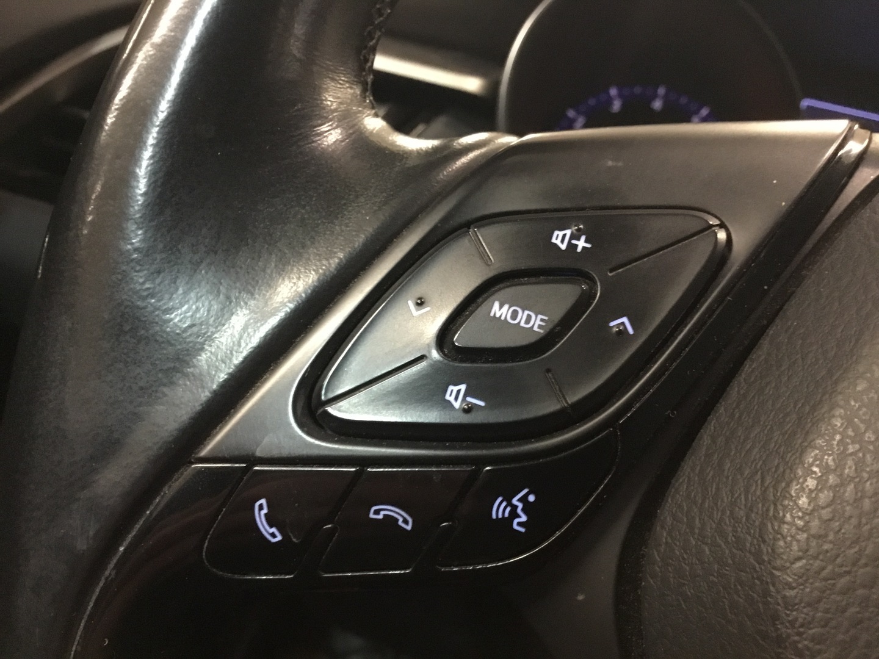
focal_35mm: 31
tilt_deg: -23.1
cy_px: 330
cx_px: 440
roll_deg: -11.9
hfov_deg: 58.4
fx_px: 787
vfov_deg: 45.4
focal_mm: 3.3
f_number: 2.4
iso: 400
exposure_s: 1/15
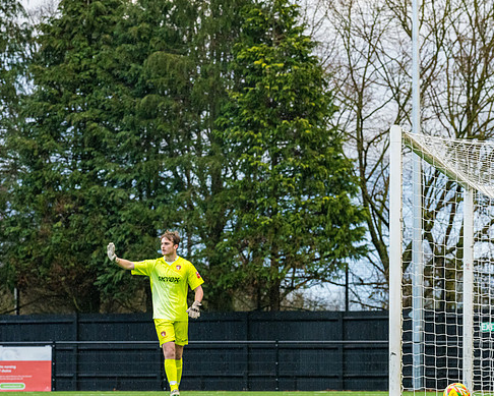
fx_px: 2969
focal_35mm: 203
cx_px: 281
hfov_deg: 9.5
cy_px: 242
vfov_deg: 7.6
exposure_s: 1/640
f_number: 6.3
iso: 4000
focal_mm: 135
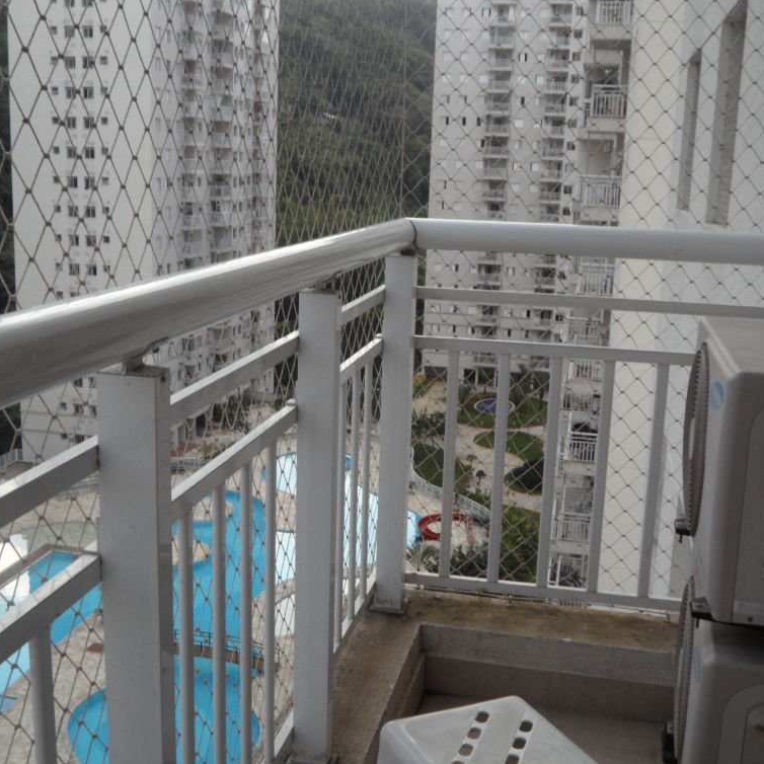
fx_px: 1049
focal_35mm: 42
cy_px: 387
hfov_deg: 40.0
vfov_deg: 40.0
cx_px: 363
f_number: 3.3
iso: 80
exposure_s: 1/180
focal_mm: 5.7
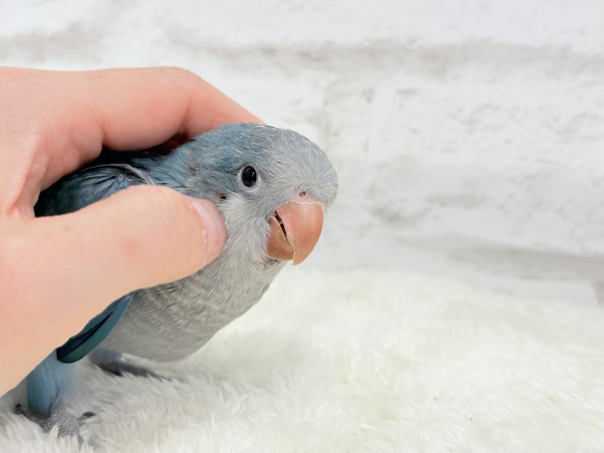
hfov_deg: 36.8
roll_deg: -1.2
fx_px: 907
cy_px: 226
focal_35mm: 52
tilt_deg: -10.6
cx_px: 302
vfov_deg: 28.0
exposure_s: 1/50
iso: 40
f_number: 1.6
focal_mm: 5.96
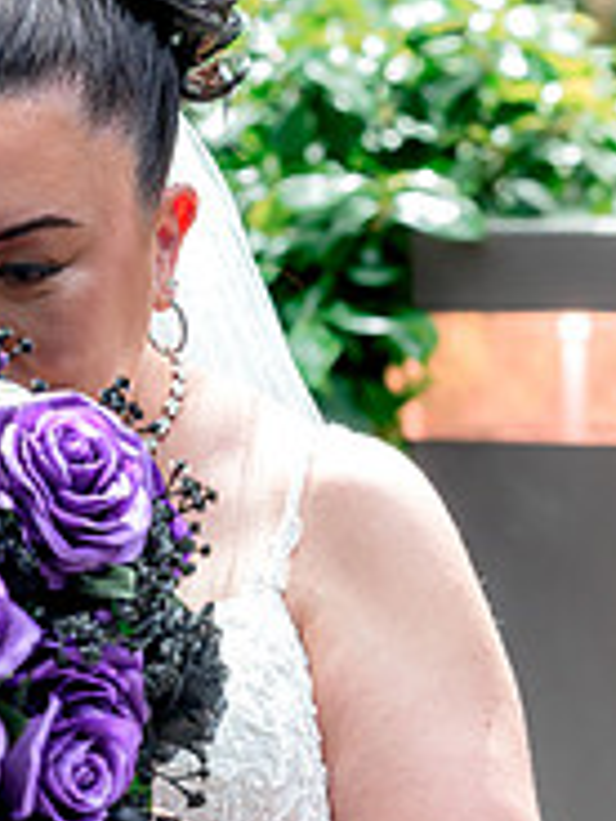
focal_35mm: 165
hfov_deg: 8.9
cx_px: -4
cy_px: 562
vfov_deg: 12.0
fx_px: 3915
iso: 640
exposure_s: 1/640
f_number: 3.5
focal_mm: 70
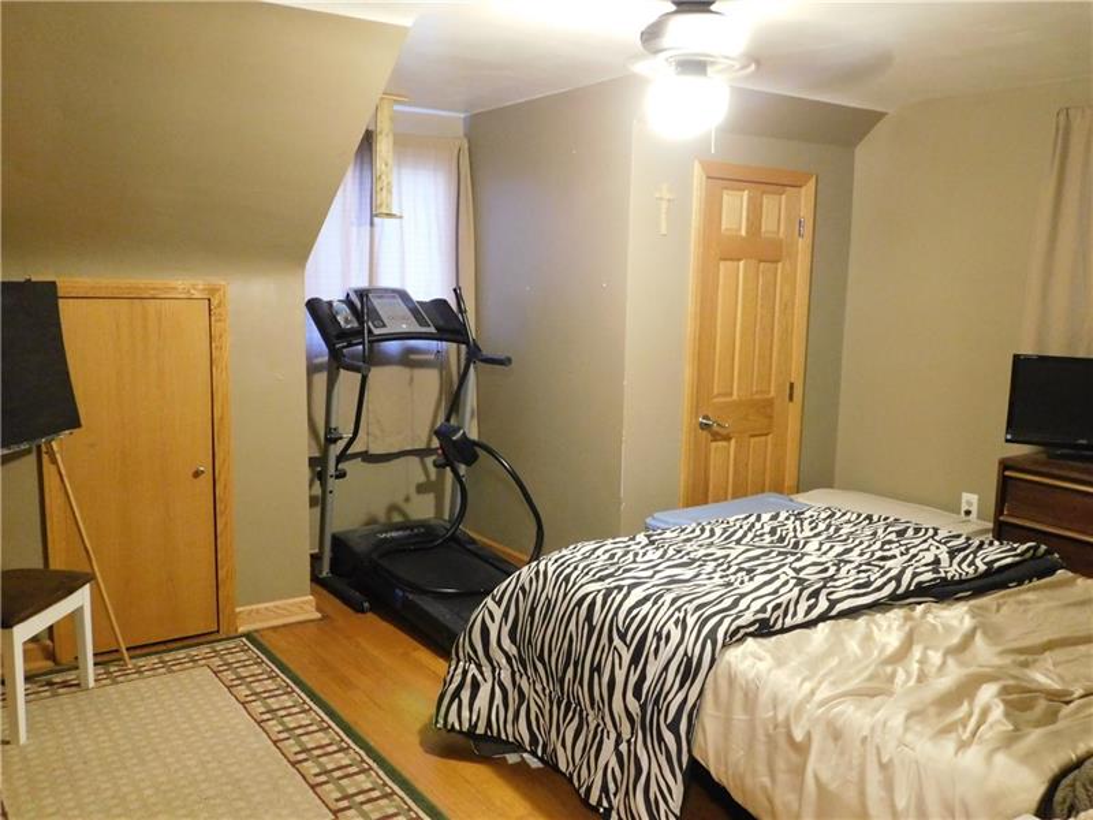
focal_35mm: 30
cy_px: 410
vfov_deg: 46.8
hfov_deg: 60.0
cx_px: 546
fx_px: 947
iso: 800
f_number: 3.2
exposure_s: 1/6
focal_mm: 5.3
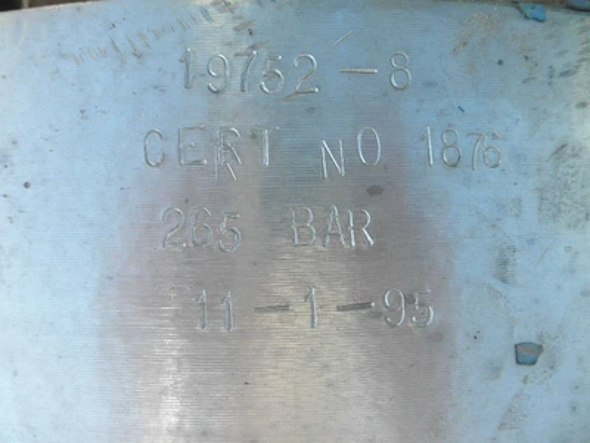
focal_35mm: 28
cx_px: 295
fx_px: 477
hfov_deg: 63.4
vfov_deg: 49.7
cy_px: 222
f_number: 3
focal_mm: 5
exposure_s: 1/125
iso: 64
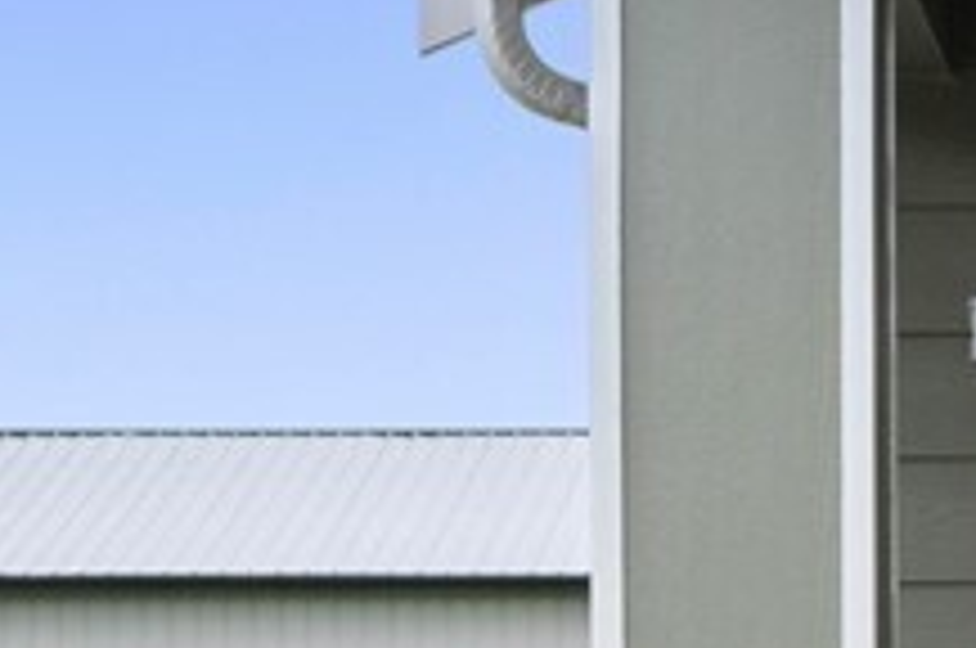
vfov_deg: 5.8
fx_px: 6362
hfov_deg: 8.6
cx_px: 1388
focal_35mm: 235
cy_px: 1024
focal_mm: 30
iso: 200
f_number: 8
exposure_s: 1/40
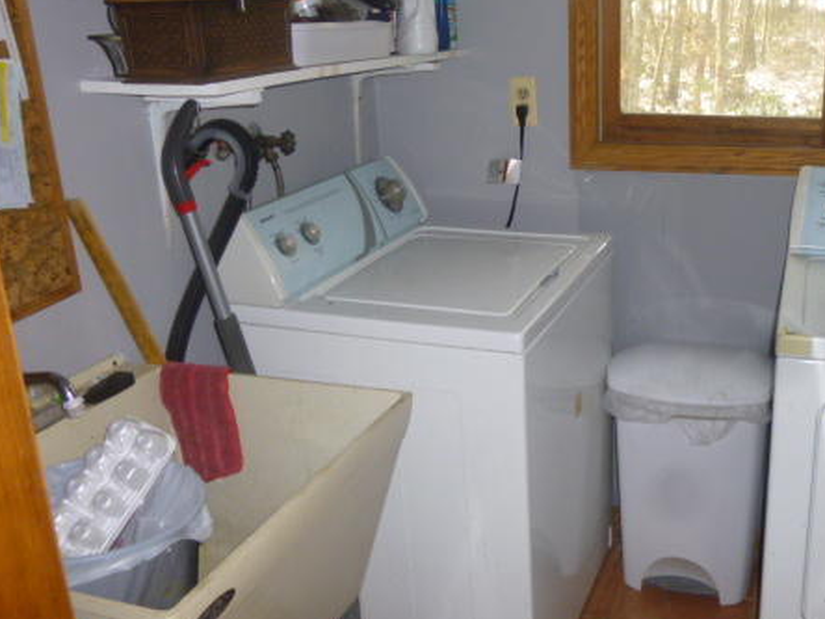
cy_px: 275
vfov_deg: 39.6
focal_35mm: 36
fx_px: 858
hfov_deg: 50.8
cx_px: 522
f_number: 3.1
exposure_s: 1/60
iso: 125
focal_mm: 4.5
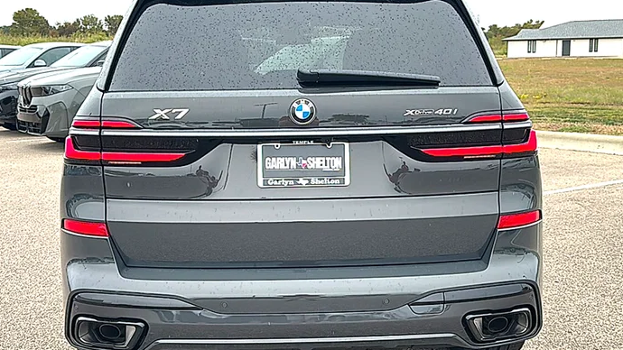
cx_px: 312
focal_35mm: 42
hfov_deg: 48.4
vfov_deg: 28.3
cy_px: 169
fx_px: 694
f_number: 1.78
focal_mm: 6.86
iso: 80
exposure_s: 1/888
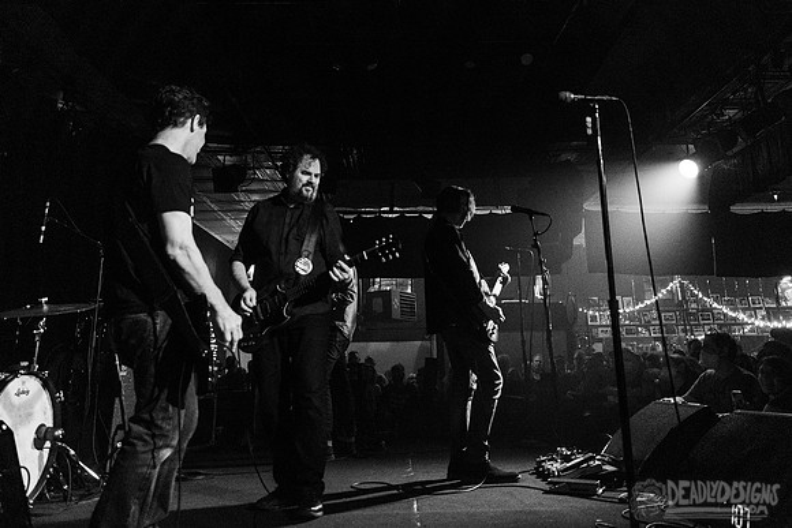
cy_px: 207
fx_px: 643
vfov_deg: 44.4
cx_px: 396
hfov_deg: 63.3
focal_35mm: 29
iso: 3200
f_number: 3.2
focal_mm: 24
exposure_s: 1/80
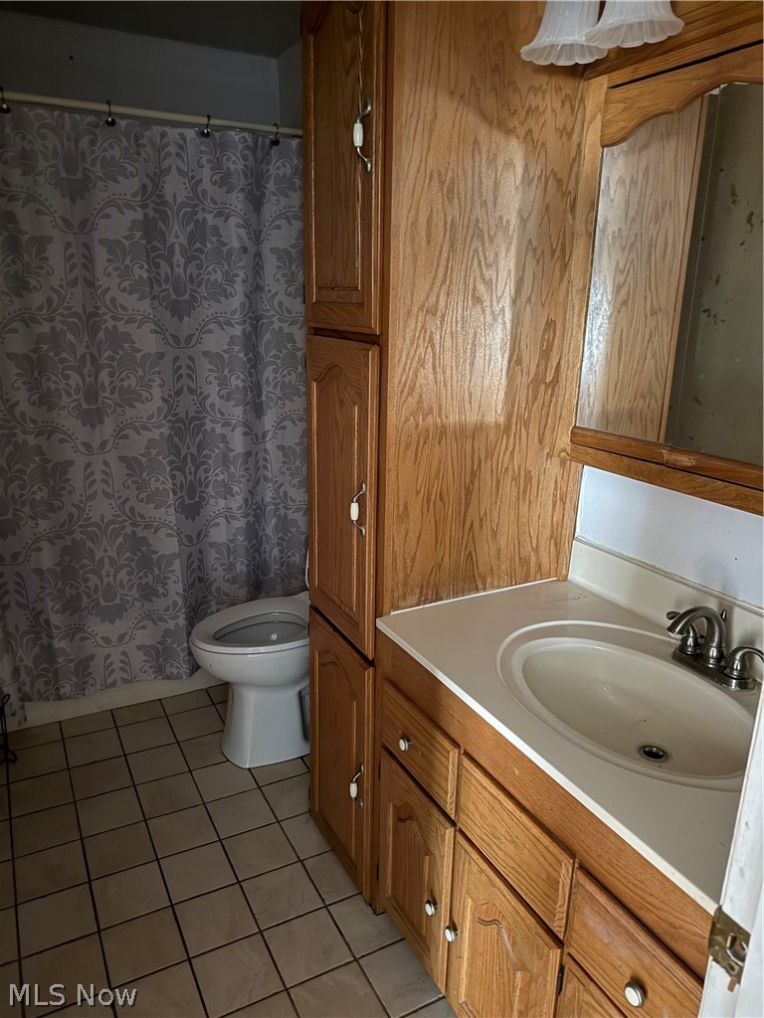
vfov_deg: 71.6
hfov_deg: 56.8
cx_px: 382
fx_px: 706
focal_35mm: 24
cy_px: 509
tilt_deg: -16.7
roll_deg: -2.1
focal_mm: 6.76
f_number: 1.78
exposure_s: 1/14
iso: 1000
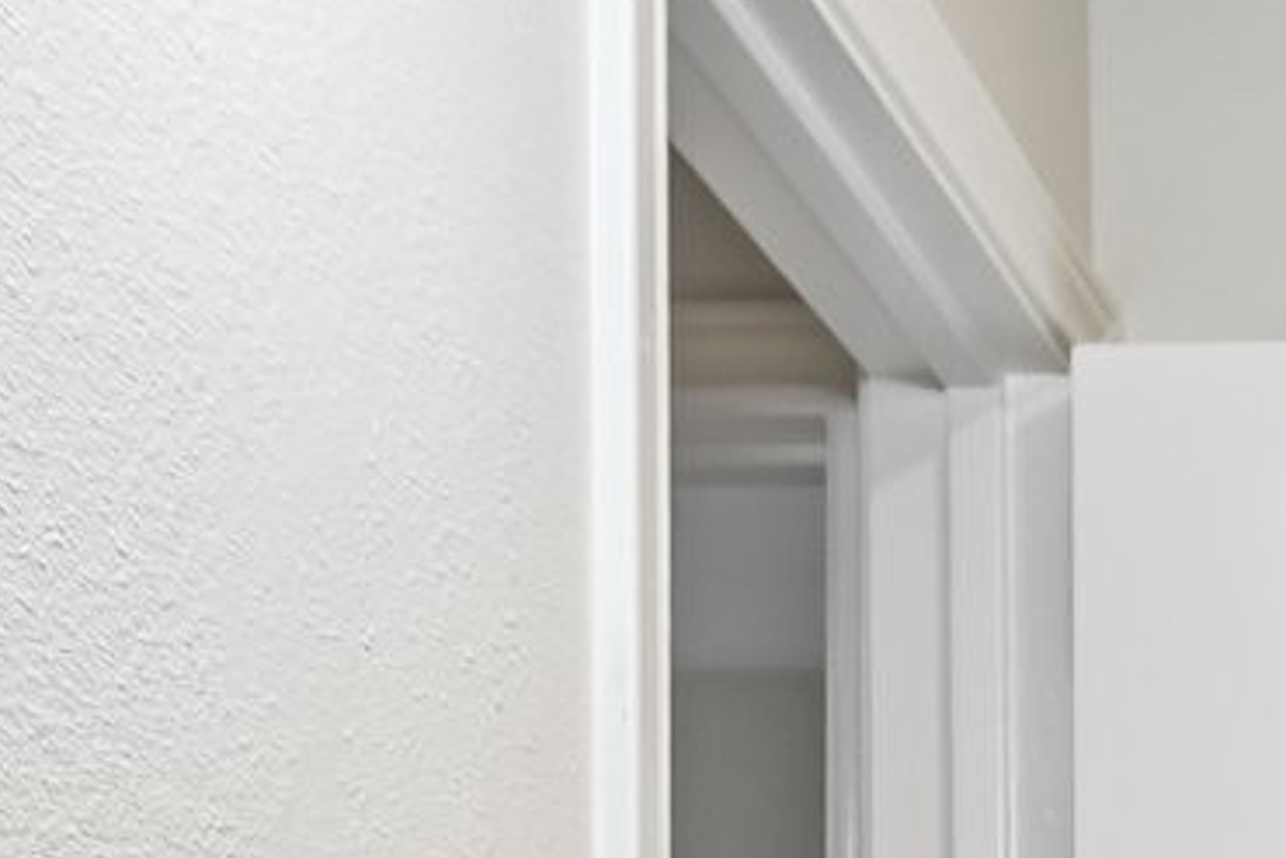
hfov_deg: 17.8
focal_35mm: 94
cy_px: 1818
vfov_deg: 12.5
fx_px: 3359
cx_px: 2256
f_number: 8
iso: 400
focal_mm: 17
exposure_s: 1/20
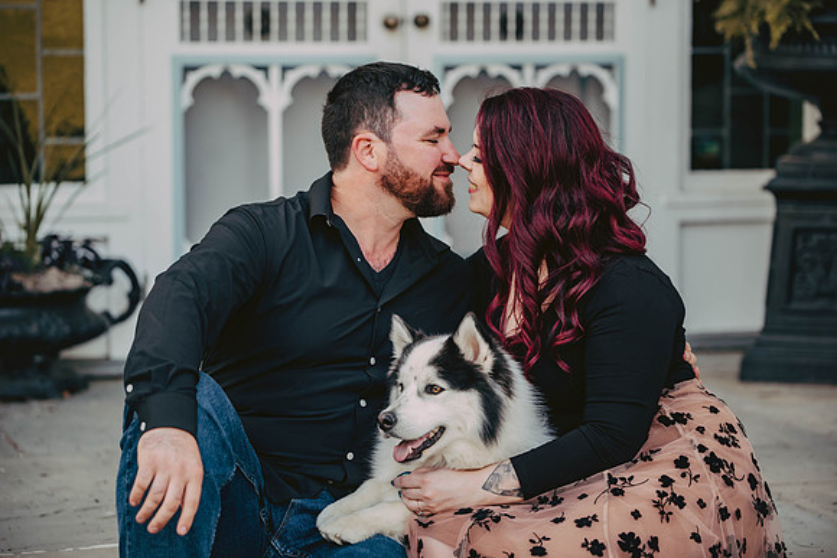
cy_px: 279
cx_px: 418
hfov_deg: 19.5
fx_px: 2442
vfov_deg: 13.0
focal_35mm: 105
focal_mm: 105
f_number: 2.8
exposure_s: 1/320
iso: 400
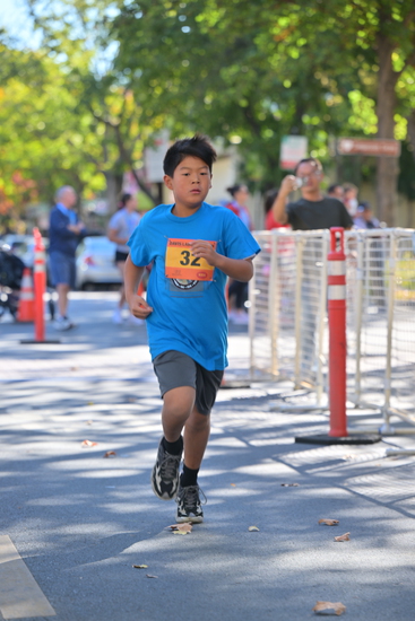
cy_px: 310
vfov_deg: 13.7
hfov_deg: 9.2
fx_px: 2592
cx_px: 208
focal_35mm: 150
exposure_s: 1/200
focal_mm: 150
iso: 64
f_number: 4.5
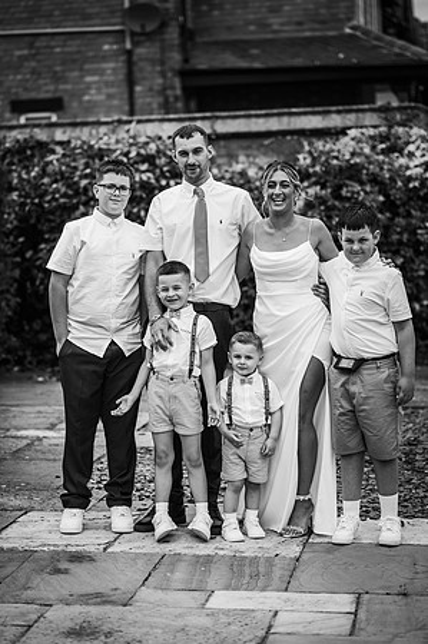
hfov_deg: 16.0
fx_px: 1519
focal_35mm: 85
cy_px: 322
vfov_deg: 23.9
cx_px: 214
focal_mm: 85
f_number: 2.2
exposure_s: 1/2000
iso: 100
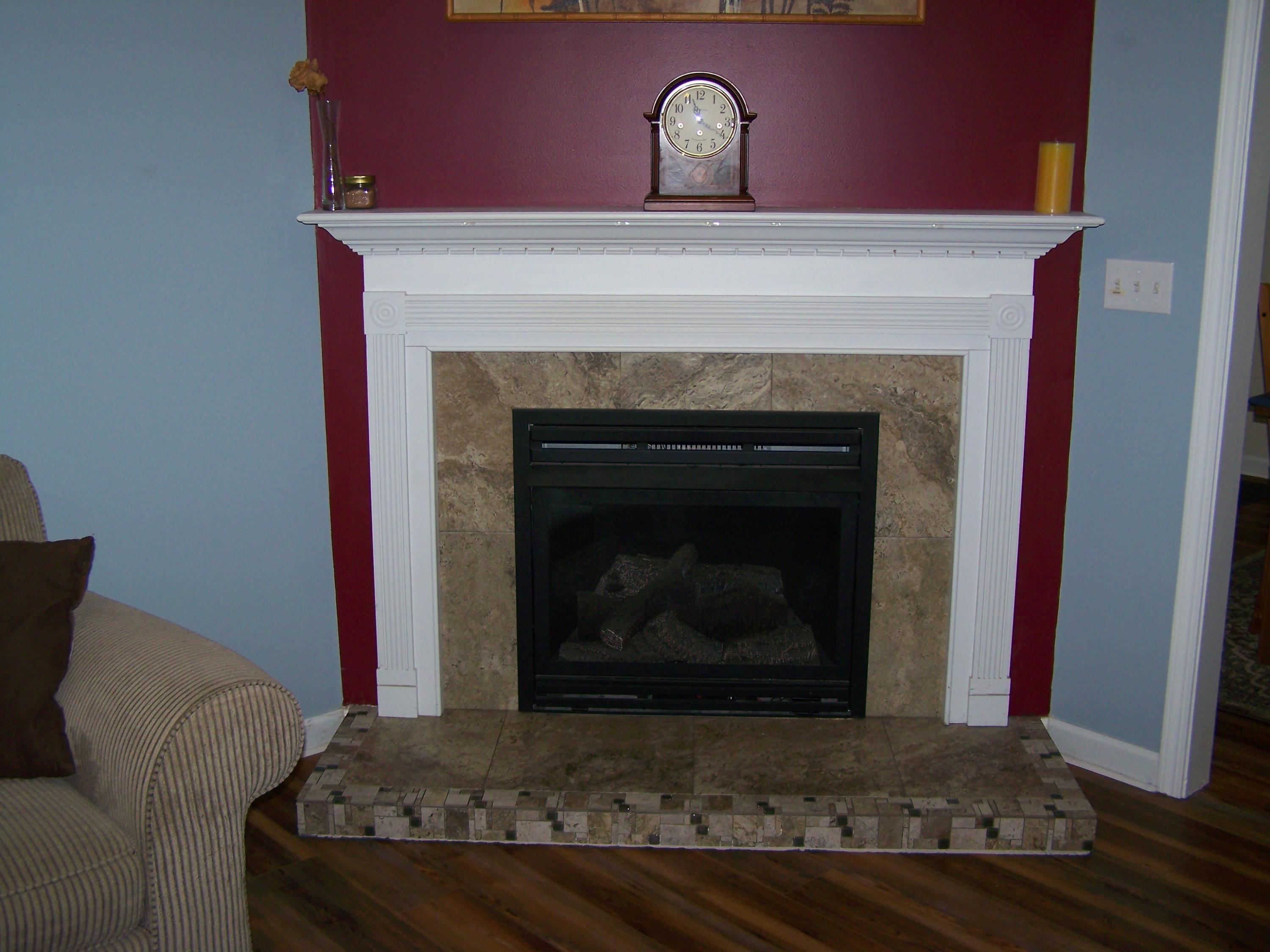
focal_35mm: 38
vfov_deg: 37.7
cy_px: 476
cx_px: 635
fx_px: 1394
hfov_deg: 49.0
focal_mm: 6.3
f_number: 2.8
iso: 80
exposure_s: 1/60
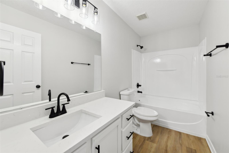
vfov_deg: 77.3
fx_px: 95
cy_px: 76
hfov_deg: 100.4
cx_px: 114
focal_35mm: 15
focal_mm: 15
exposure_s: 1/40
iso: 400
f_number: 8
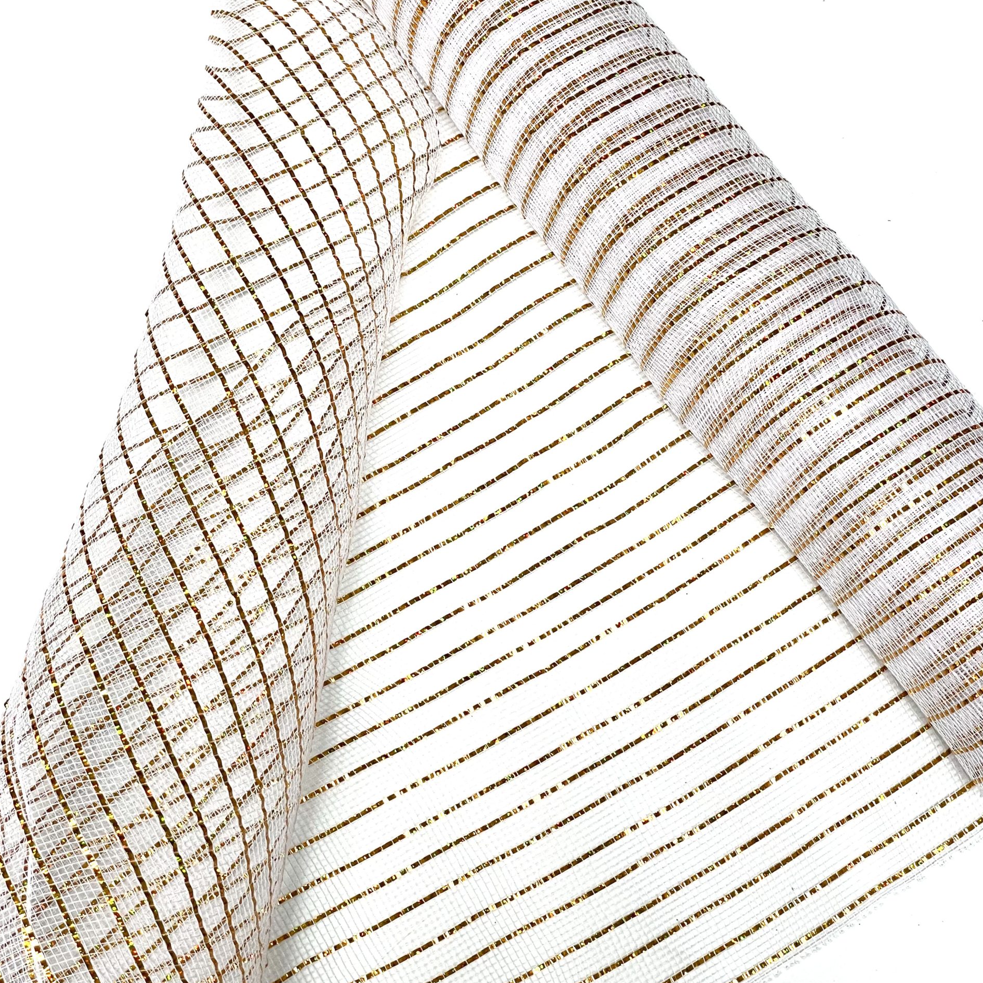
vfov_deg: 27.7
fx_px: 1992
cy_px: 495
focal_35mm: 62
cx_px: 490
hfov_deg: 27.7
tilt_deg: -72.3
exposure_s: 1/122
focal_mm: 6
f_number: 2
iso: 64
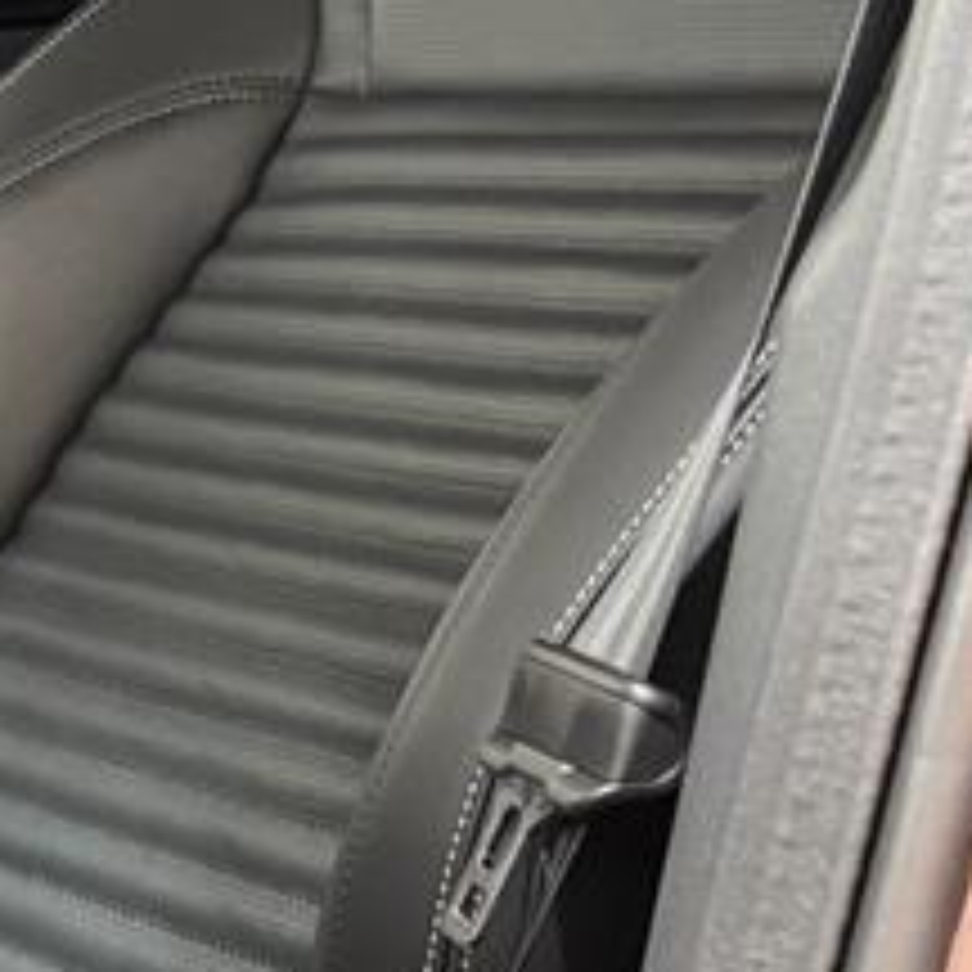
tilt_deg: -5.4
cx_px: -1125
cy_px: 428
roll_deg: -3.4
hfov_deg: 13.2
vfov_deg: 16.0
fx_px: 3463
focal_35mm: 109
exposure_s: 1/60
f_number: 1.6
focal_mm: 5.96
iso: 250
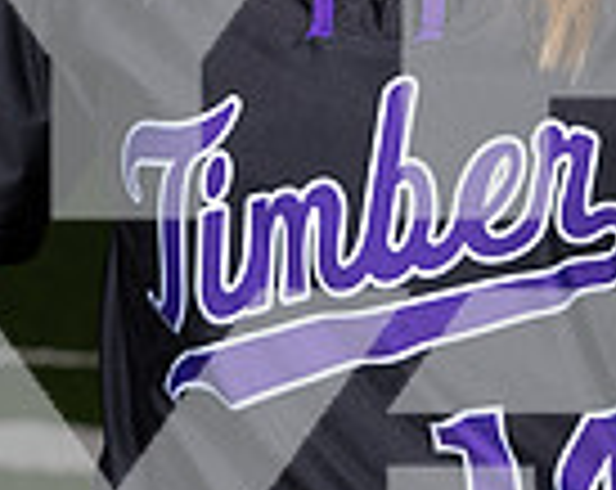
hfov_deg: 8.8
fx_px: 3984
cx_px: 315
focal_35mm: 219
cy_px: -16
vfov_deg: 7.0
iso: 200
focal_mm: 55
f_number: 5.6
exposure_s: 1/200
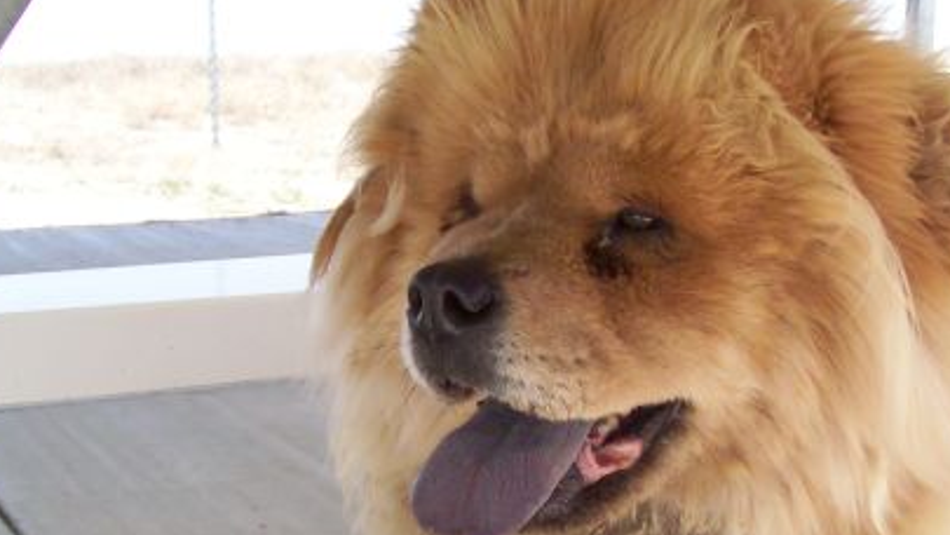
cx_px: 568
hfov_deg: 33.7
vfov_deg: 19.3
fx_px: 1562
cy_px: 406
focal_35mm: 62
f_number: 2.7
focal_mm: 6
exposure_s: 1/392
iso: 80
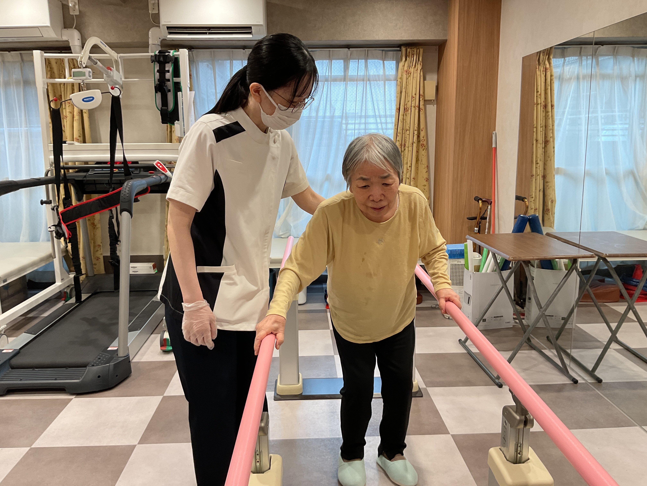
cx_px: 324
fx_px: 542
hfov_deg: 61.7
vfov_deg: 48.2
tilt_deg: -12.0
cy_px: 243
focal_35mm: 29
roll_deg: +2.5
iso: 50
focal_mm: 3
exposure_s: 1/60
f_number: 1.8
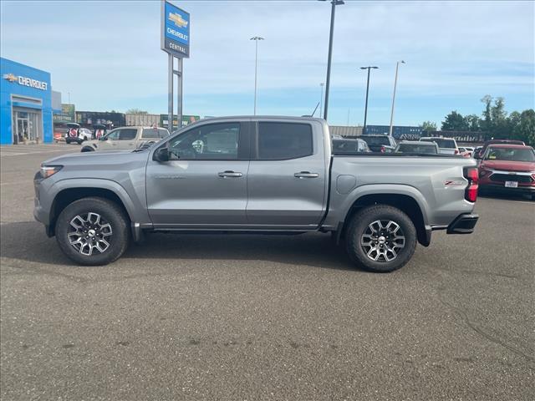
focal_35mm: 26
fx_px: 402
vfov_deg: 53.1
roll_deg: -2.6
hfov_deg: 67.3
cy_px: 200
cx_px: 268
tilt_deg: -7.6
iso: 32
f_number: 1.6
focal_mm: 4.2
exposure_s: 1/1416
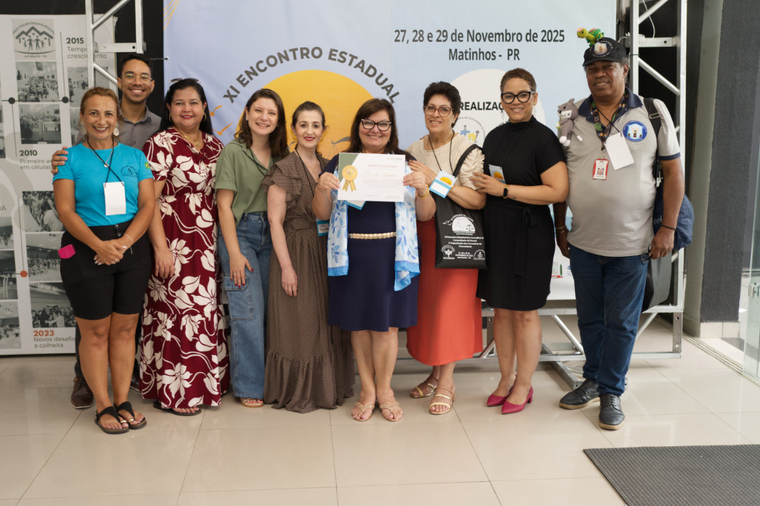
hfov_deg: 50.6
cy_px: 241
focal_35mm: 38
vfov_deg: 35.0
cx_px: 349
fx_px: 802
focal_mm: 35
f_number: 2.8
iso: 1000
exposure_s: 1/100
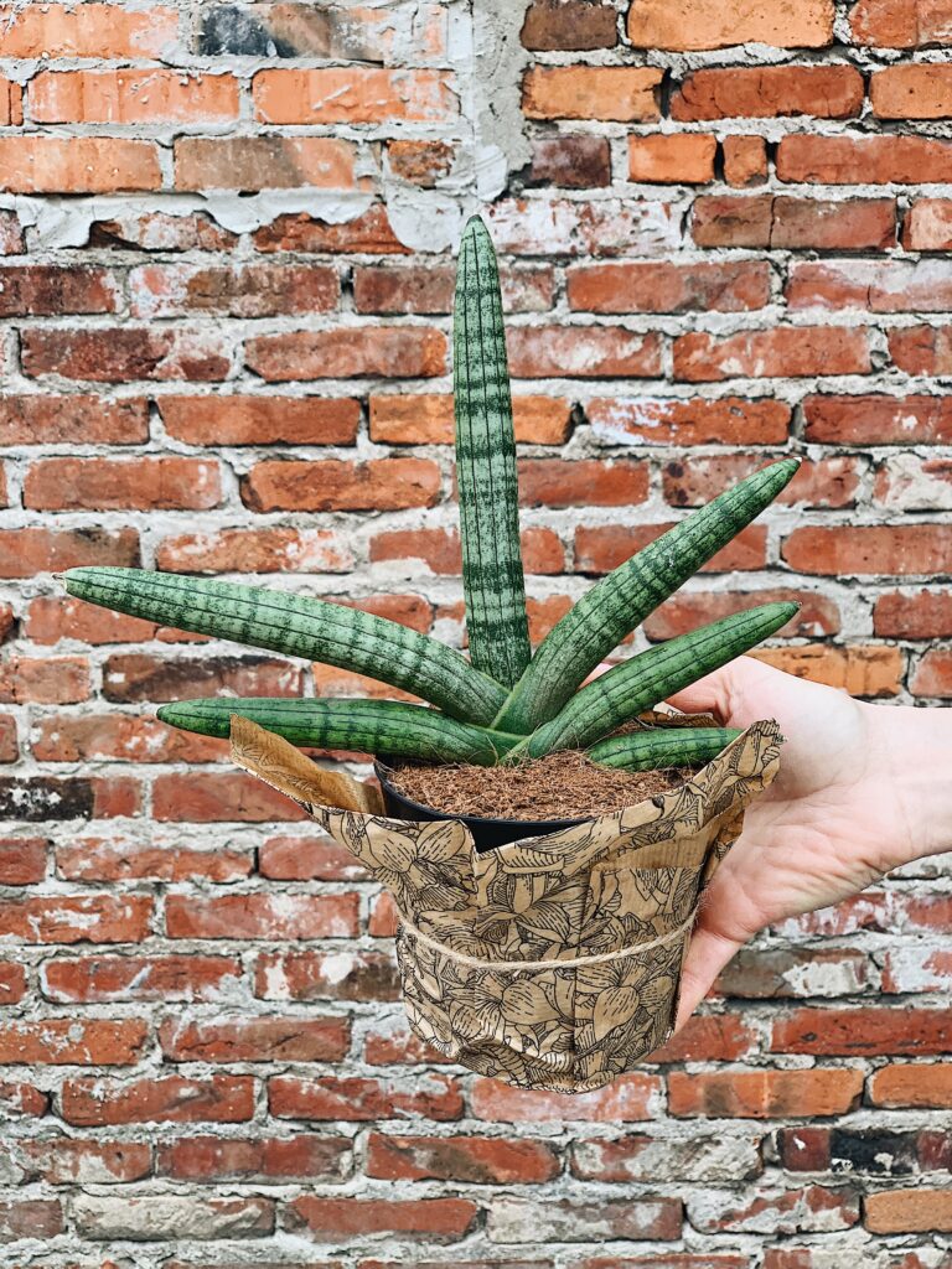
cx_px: 476
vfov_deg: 36.8
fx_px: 1907
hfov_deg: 28.0
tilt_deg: -8.1
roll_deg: +0.1
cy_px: 634
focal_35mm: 52
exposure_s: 1/122
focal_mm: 6
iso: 16
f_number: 2.4
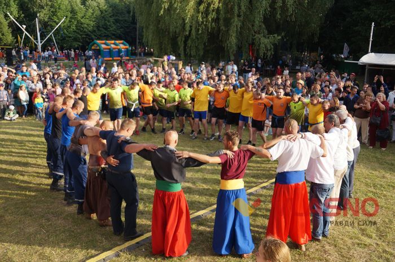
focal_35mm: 33
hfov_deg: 57.3
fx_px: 362
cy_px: 131
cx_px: 198
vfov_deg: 39.9
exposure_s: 1/250
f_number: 5
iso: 100
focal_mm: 22
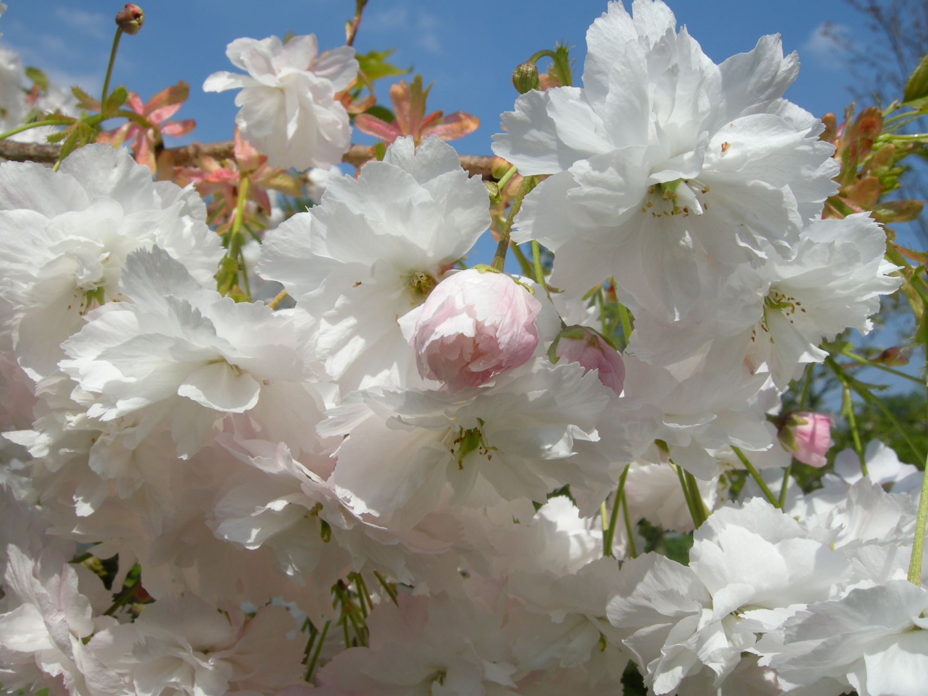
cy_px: 348
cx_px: 464
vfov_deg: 40.7
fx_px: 938
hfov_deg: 52.6
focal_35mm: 35
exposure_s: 1/285
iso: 64
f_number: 6.8
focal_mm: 7.5
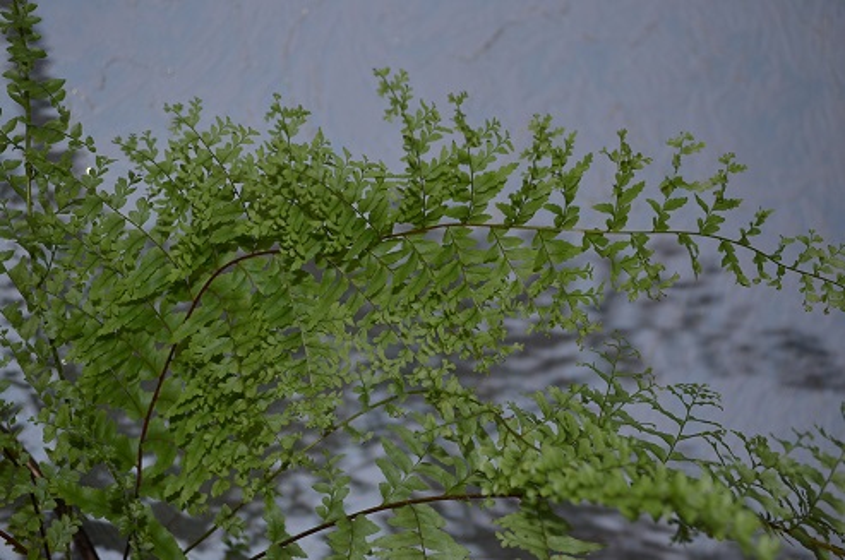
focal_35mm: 54
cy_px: 280
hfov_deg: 36.9
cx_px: 422
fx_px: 1265
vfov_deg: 25.0
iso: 200
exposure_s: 1/30
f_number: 5.6
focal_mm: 36
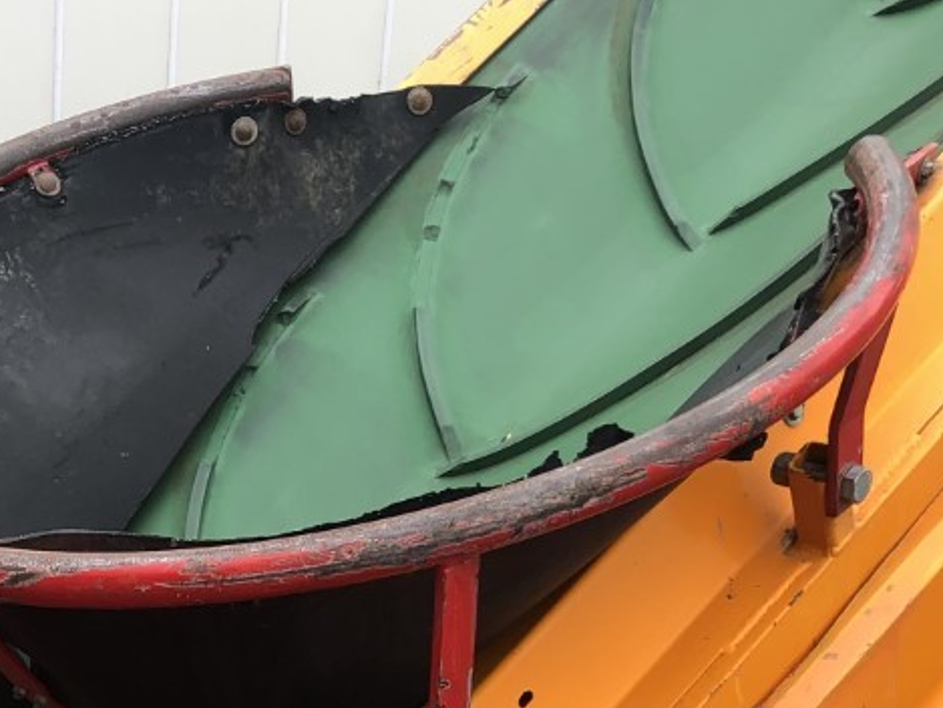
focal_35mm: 86
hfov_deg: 21.6
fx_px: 2343
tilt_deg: -28.3
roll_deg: +0.1
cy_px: 1024
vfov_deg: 15.9
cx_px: -92
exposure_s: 1/222
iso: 20
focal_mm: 4
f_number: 1.8
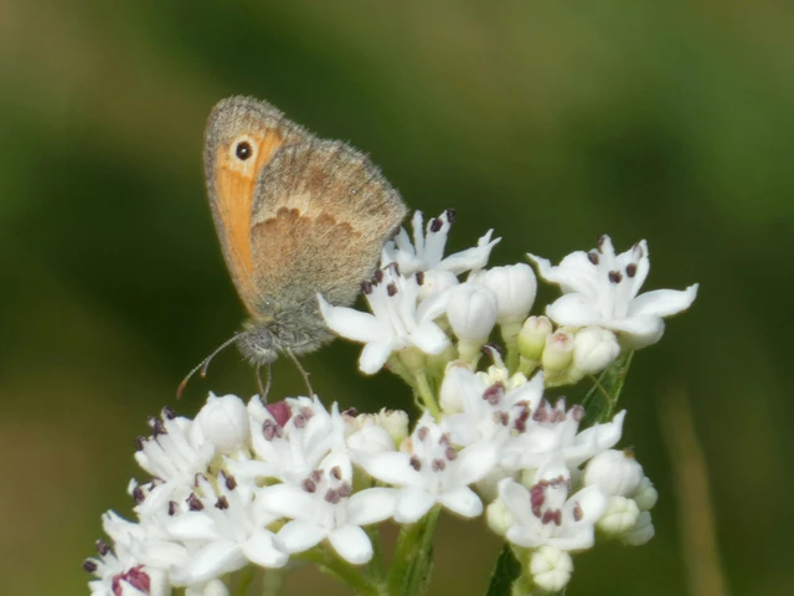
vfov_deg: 1.9
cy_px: 298
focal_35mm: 800
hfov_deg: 2.5
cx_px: 397
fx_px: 18350
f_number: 5.6
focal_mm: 143.4
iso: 80
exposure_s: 1/160
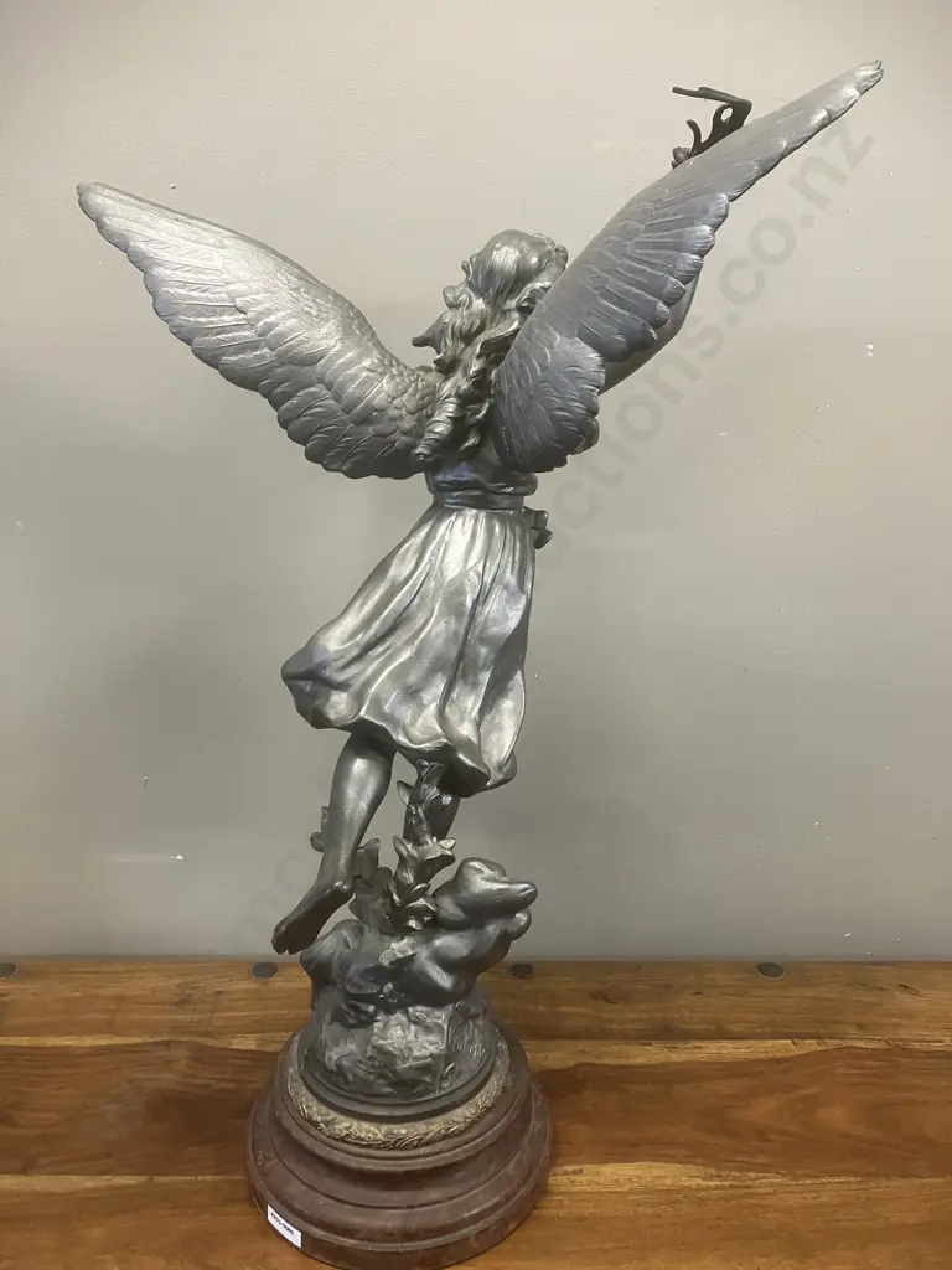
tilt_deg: -16.0
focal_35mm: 28
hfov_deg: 49.7
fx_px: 1027
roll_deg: -1.5
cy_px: 635
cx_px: 476
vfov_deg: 63.4
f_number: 1.8
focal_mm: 3.99
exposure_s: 1/50
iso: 250
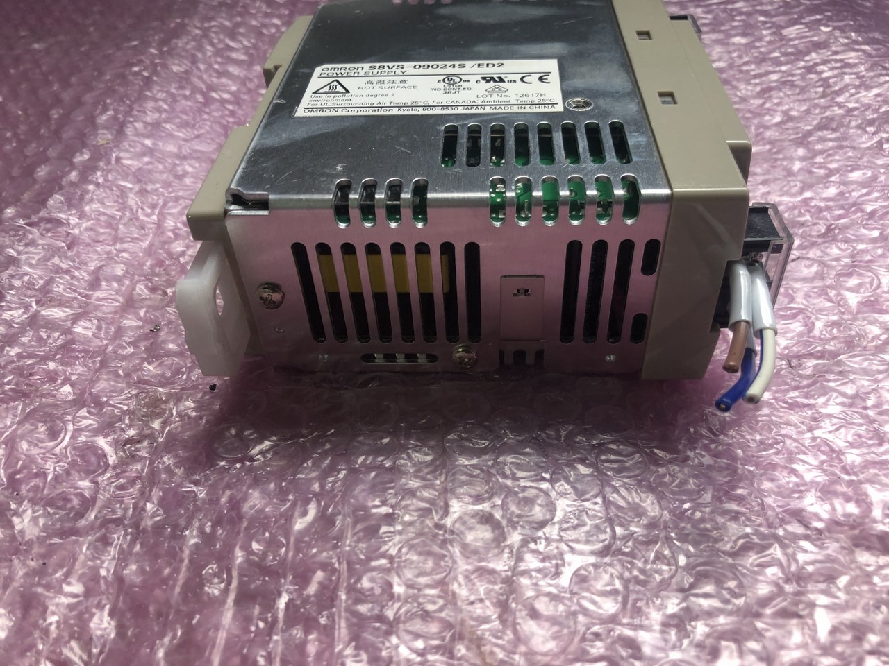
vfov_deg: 49.7
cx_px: 444
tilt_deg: -40.7
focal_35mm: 28
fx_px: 719
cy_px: 333
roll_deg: +3.0
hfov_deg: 63.4
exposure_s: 1/30
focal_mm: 3.99
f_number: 1.8
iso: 25
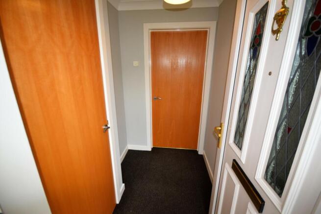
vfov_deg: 77.4
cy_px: 107
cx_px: 160
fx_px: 134
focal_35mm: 15
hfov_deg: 100.4
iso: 800
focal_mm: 10
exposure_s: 1/100
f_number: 5
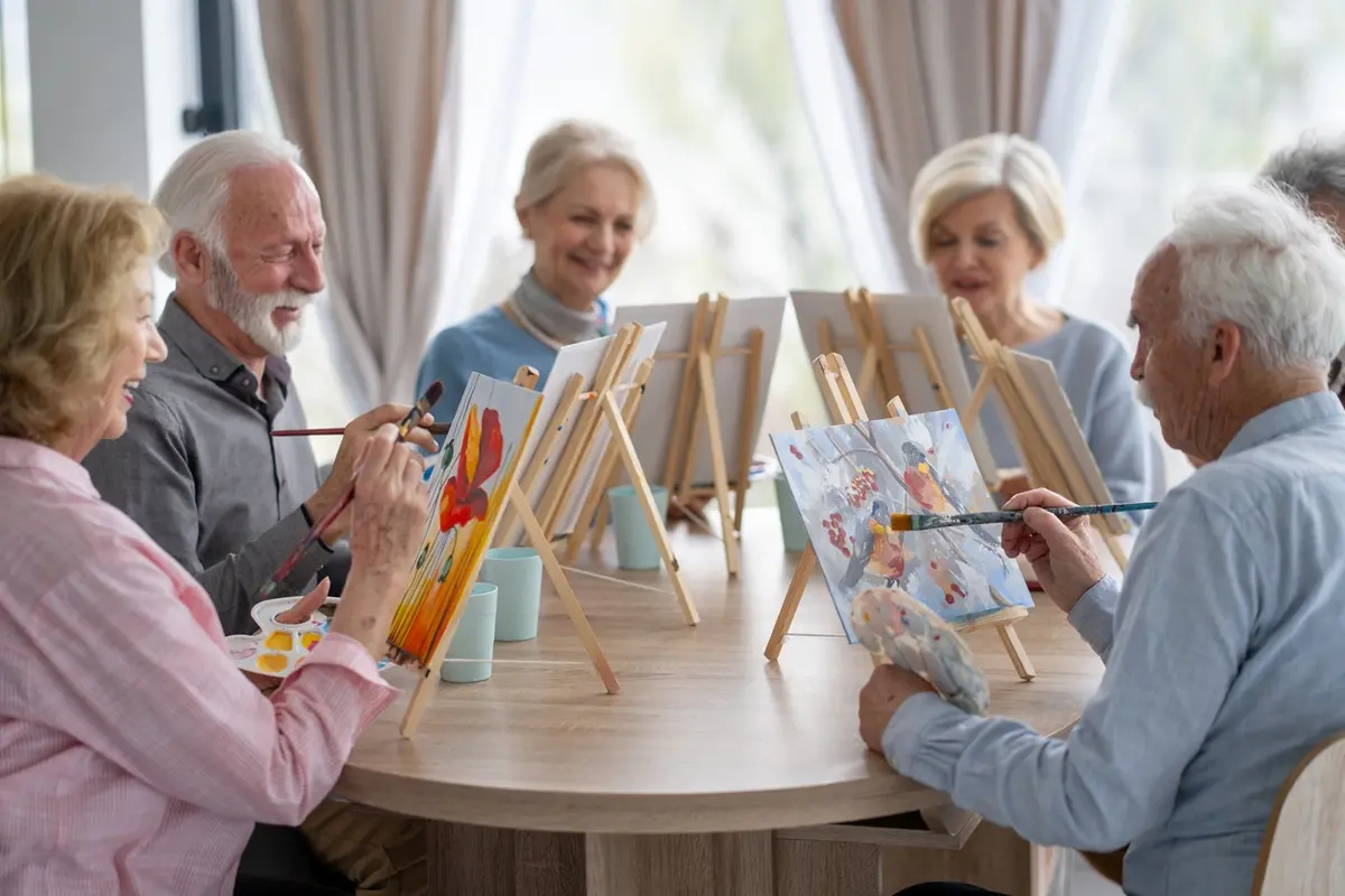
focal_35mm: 85
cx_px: 672
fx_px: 3175
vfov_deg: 16.1
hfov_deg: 23.9
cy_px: 448
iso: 160
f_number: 2.2
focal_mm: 85
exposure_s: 1/400
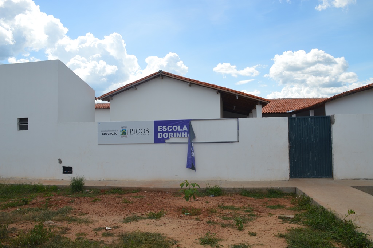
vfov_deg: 47.9
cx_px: 186
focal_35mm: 27
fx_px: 280
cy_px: 124
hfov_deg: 67.4
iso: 100
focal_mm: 18
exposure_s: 1/320
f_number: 9
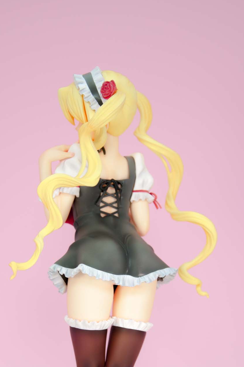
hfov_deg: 10.4
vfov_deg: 15.5
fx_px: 1346
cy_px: 286
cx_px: 111
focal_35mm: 132
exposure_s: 1/60
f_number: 6.3
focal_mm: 52
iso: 100
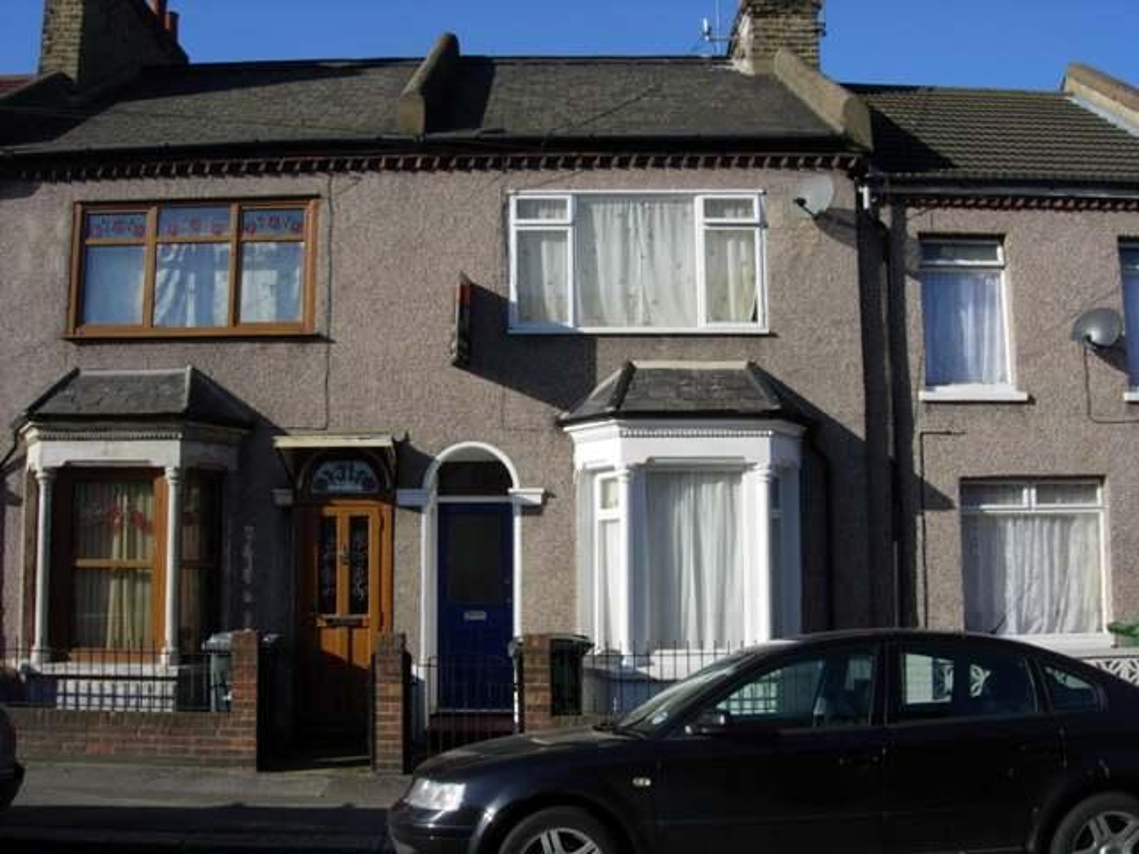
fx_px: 1250
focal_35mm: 38
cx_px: 570
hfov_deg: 49.0
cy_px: 427
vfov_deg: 37.7
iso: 64
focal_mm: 7.8
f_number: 4.8
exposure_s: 1/703
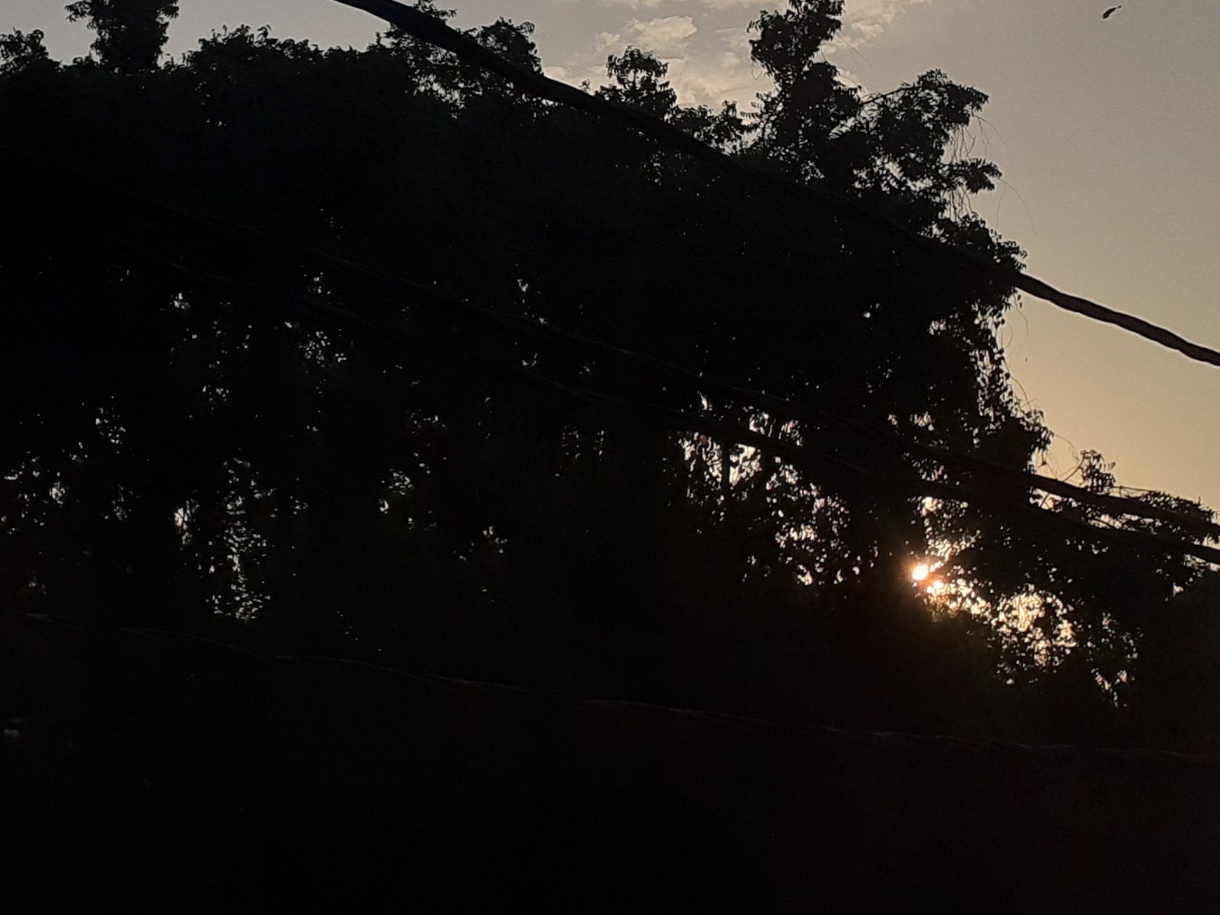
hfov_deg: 29.9
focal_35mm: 64
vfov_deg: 22.9
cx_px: 354
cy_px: 335
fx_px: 2255
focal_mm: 3.6
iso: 40
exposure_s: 1/6329
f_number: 1.9
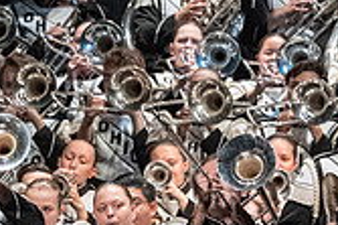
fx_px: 7063
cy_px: 245
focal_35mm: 753
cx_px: -178
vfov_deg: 1.8
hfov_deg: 2.7
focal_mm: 145
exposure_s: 1/500
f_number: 4
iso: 4000
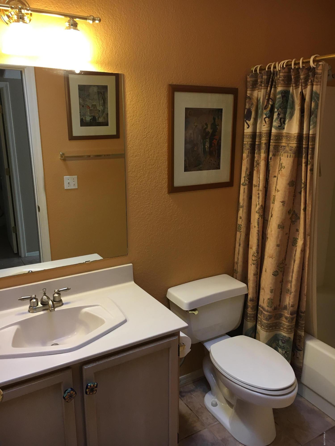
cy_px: 223
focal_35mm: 29
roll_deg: +0.5
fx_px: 374
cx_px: 168
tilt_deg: -12.9
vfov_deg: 61.7
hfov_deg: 48.2
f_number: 2.2
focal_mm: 4.15
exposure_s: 1/30
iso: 64
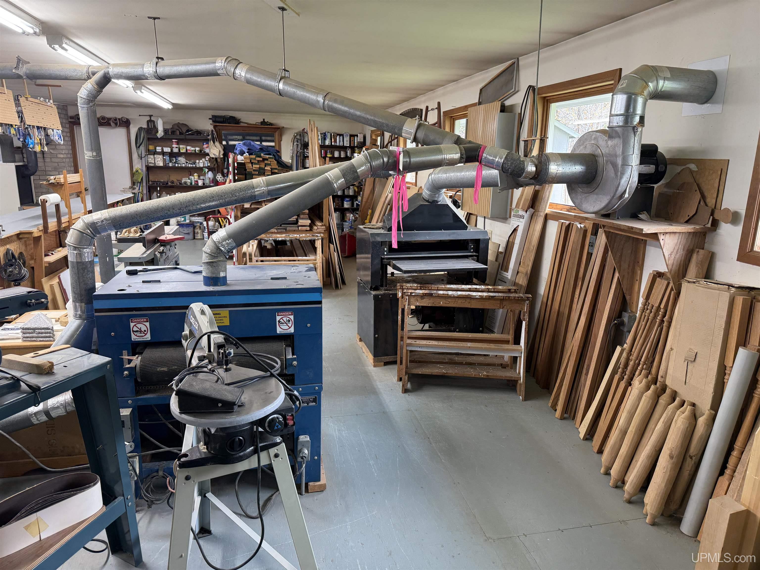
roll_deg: -0.7
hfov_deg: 71.6
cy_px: 285
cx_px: 380
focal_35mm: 24
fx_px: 527
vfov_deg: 56.8
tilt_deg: -13.0
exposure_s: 1/60
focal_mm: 6.76
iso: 125
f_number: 1.78
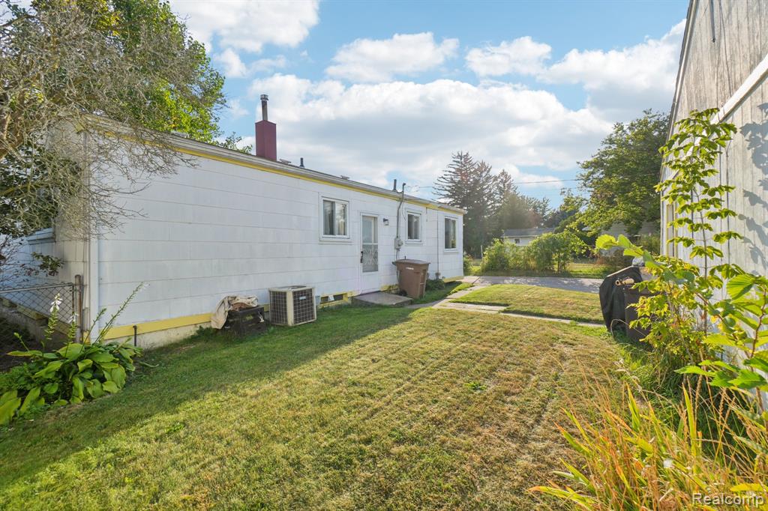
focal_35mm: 15
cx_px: 384
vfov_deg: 77.3
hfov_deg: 100.4
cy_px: 256
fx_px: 320
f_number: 8
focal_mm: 10
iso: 100
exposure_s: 1/250
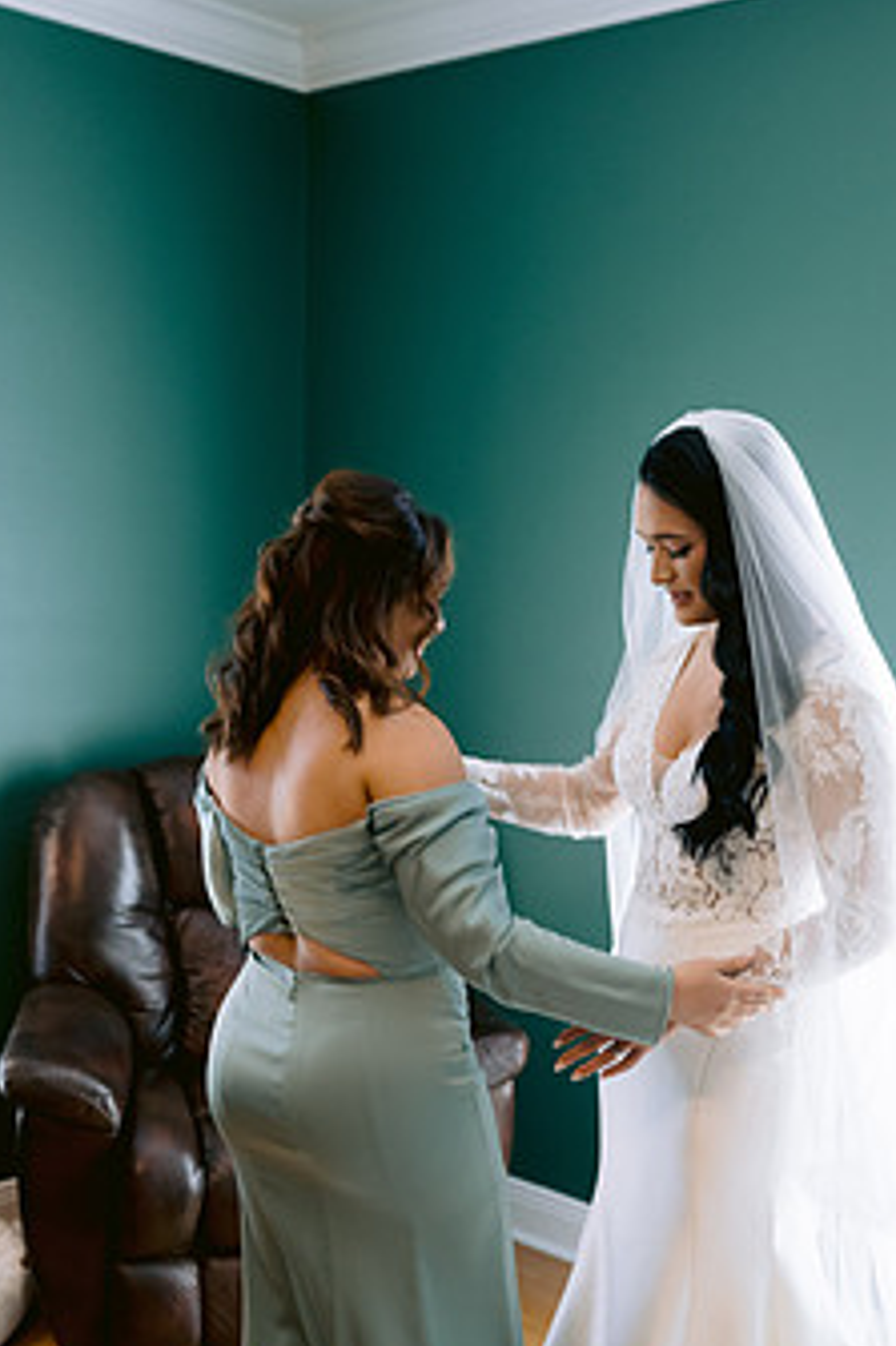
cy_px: 864
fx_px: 1756
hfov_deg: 28.5
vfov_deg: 41.5
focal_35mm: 47
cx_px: 579
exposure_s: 1/125
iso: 640
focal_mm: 35
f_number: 3.2
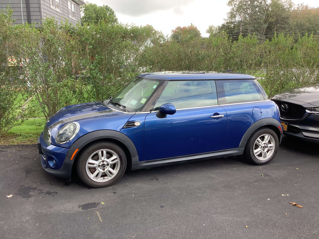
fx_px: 286
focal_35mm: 31
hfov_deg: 58.4
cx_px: 160
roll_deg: -0.8
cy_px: 120
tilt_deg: -11.4
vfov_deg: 45.4
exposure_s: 1/120
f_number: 2.4
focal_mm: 3.3
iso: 40
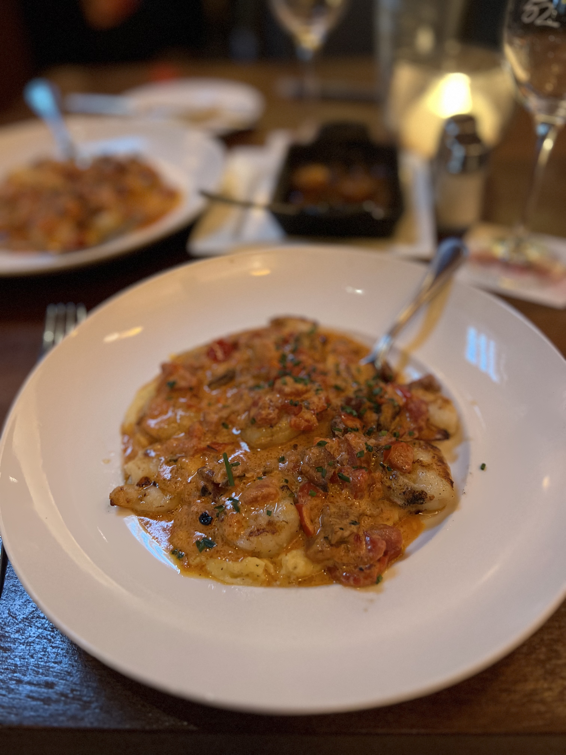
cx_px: 283
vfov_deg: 67.3
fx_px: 567
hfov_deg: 53.1
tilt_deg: -40.9
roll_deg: +4.6
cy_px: 378
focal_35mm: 26
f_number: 1.5
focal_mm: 5.7
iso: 800
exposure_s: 1/30
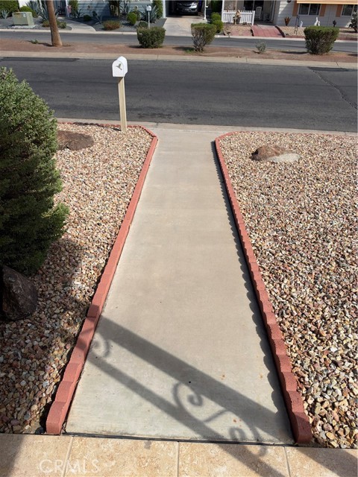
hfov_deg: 56.8
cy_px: 238
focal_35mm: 24
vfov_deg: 71.6
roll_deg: -0.4
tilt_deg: -33.5
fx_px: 331
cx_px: 179
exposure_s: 1/5208
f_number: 1.8
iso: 64
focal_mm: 6.93
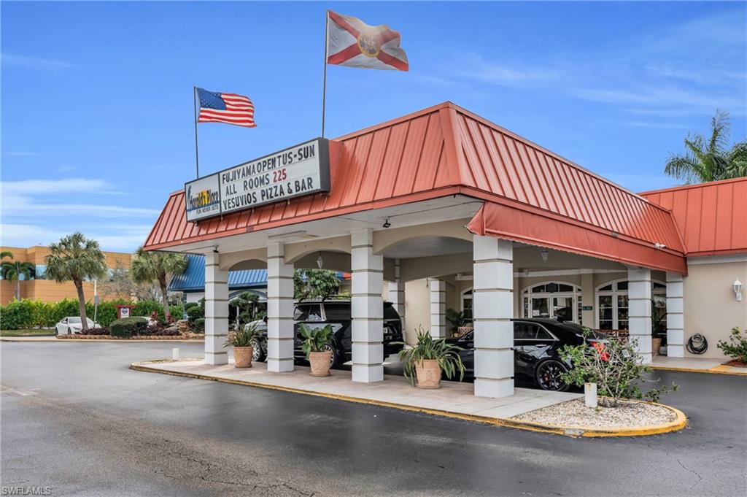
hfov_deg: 73.8
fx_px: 498
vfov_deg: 53.1
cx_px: 374
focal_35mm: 24
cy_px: 248
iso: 250
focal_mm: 24
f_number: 9
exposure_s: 1/400
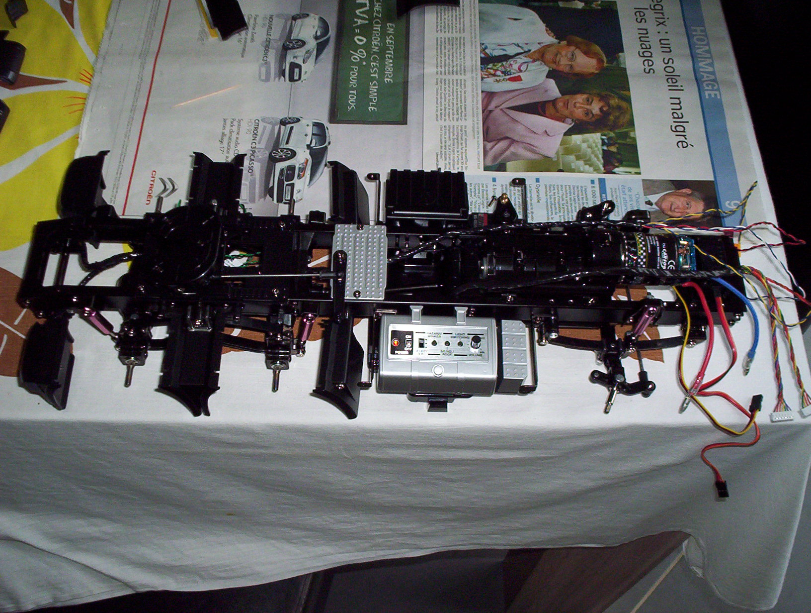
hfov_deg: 48.9
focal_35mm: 38
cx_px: 406
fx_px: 892
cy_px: 306
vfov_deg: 37.9
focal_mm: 4.99
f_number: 4.5
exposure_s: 1/60
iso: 140
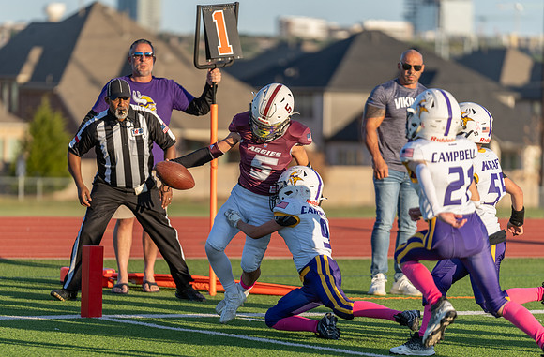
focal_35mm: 244
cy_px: 212
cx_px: 225
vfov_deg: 5.6
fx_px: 3668
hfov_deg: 8.5
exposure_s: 1/1250
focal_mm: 200
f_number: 2.8
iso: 125
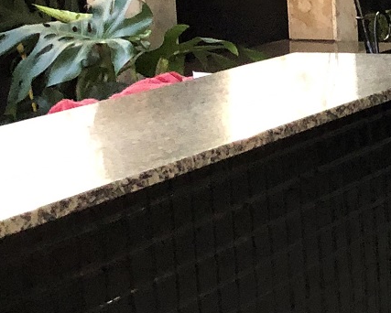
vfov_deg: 12.1
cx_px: 855
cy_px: 134
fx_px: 1482
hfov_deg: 12.6
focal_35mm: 128
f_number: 1.8
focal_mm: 3.99
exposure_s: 1/15
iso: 100
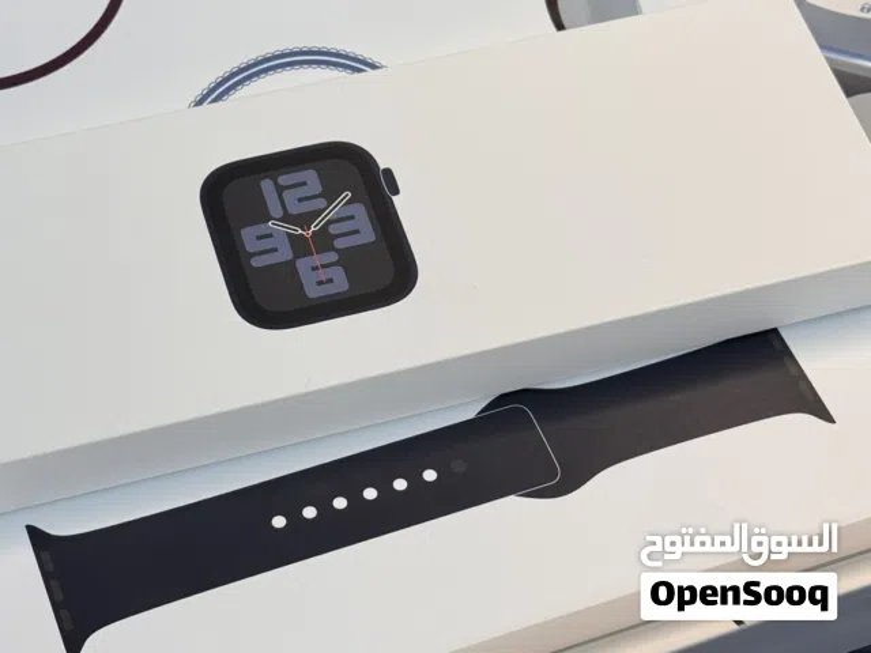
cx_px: 436
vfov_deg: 30.3
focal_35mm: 48
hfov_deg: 39.7
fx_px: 1208
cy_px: 326
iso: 80
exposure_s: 1/100
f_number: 1.78
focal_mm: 6.76
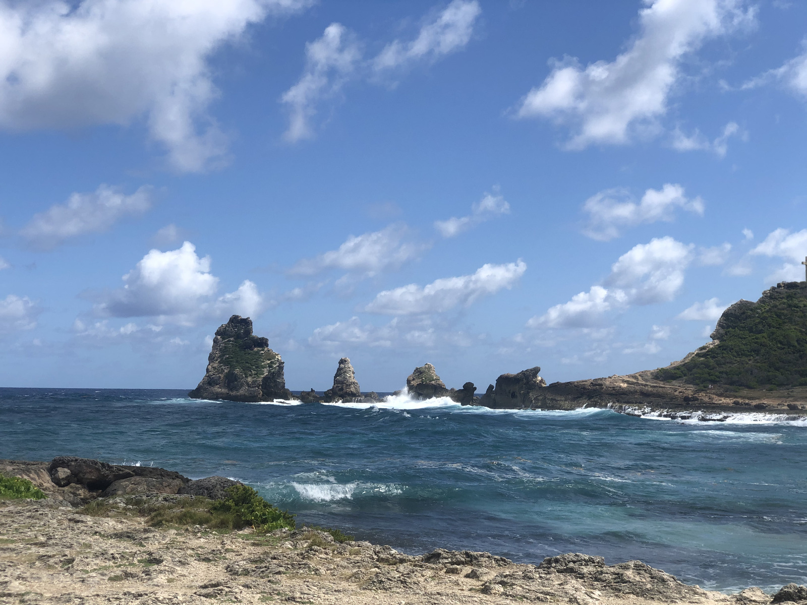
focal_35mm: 52
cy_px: 302
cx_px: 404
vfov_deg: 28.0
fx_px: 1212
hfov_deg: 36.8
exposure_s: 1/1919
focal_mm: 6
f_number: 2.4
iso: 16
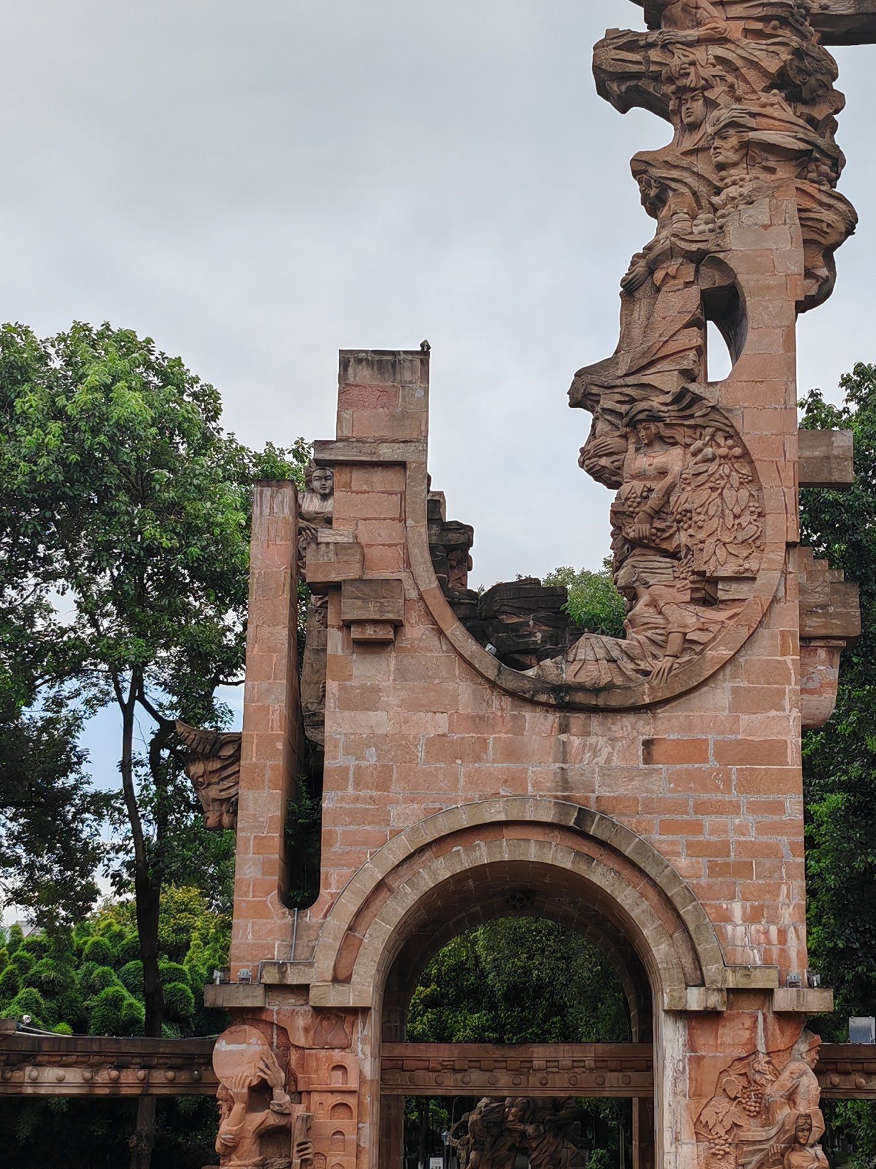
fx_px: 2025
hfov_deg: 24.4
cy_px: 584
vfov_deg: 32.2
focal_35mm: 60
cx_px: 506
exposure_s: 1/500
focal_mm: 6.12
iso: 50
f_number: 1.9
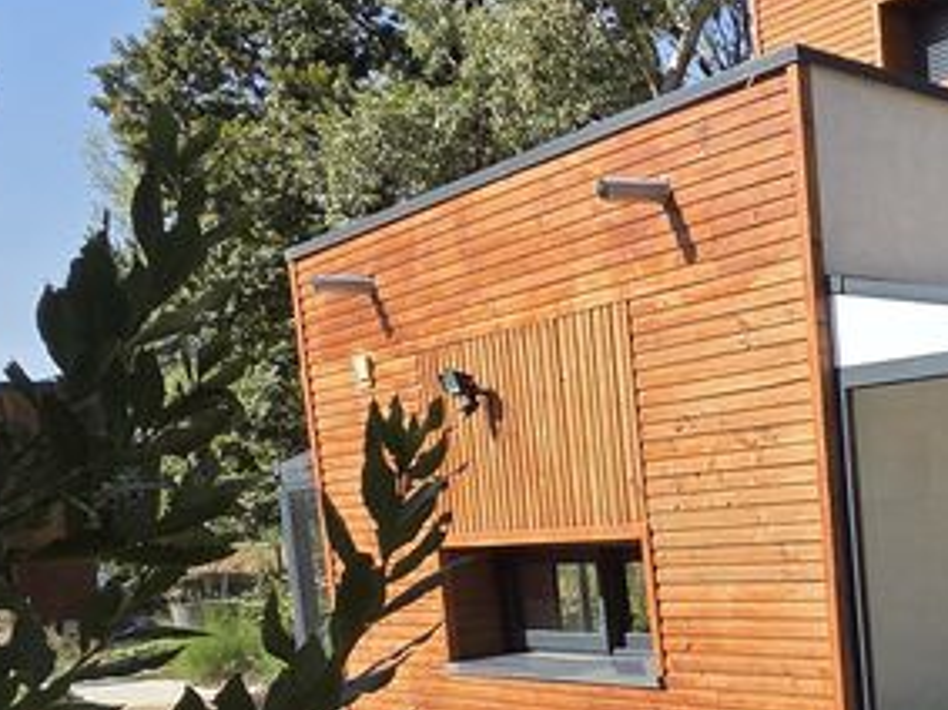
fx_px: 1259
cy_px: 673
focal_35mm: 46
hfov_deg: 34.5
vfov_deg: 29.8
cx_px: 1089
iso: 50
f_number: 2.2
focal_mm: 2.2
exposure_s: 1/1232
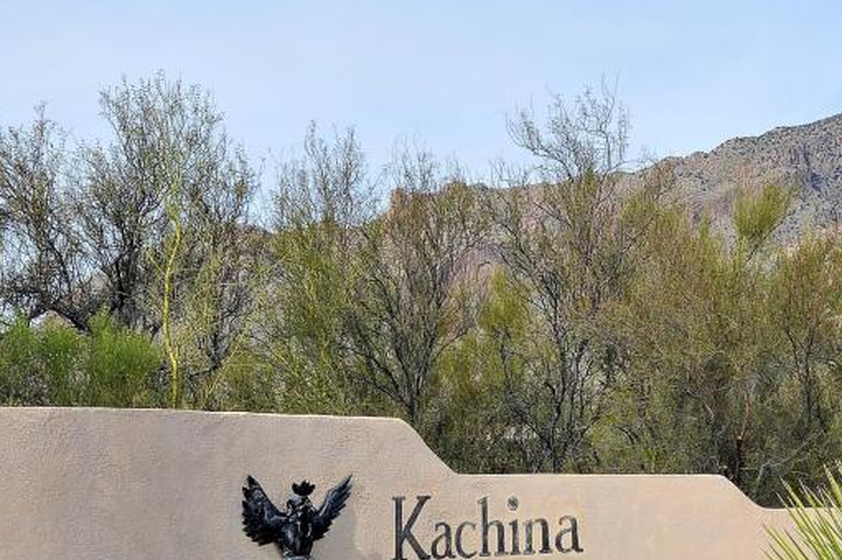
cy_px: 502
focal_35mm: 79
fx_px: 1846
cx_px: 494
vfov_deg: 17.0
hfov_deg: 25.7
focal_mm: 35
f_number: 13
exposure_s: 1/320
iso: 320
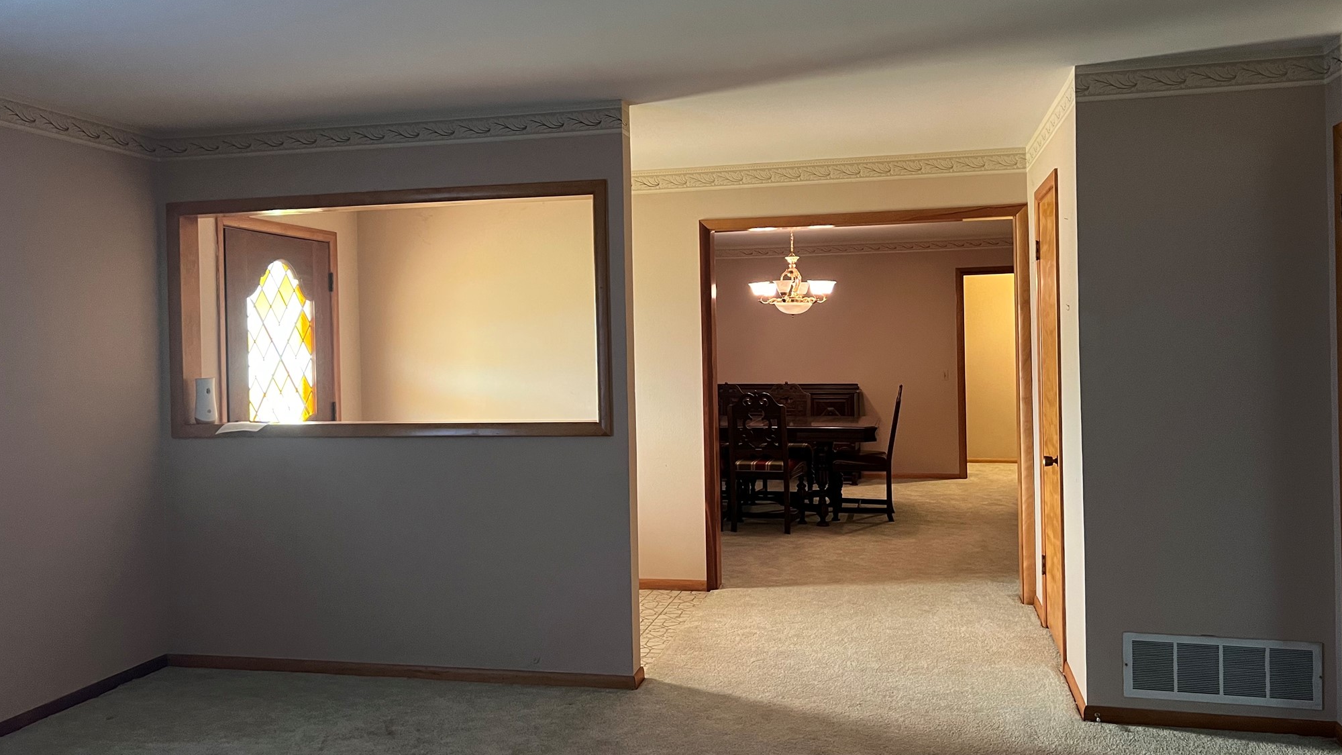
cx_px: 682
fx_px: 1032
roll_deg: +1.4
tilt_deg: -0.4
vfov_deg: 40.1
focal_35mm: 29
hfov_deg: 66.1
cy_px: 338
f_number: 1.5
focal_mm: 5.7
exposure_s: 1/40
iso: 400
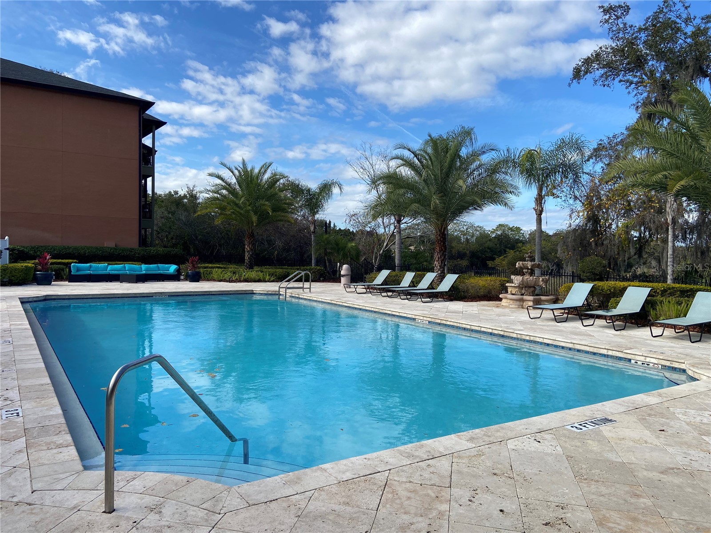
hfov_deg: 67.3
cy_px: 266
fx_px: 534
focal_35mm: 26
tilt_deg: -1.7
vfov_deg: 53.1
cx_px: 356
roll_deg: -0.7
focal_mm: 4.25
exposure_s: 1/2571
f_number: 1.8
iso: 32
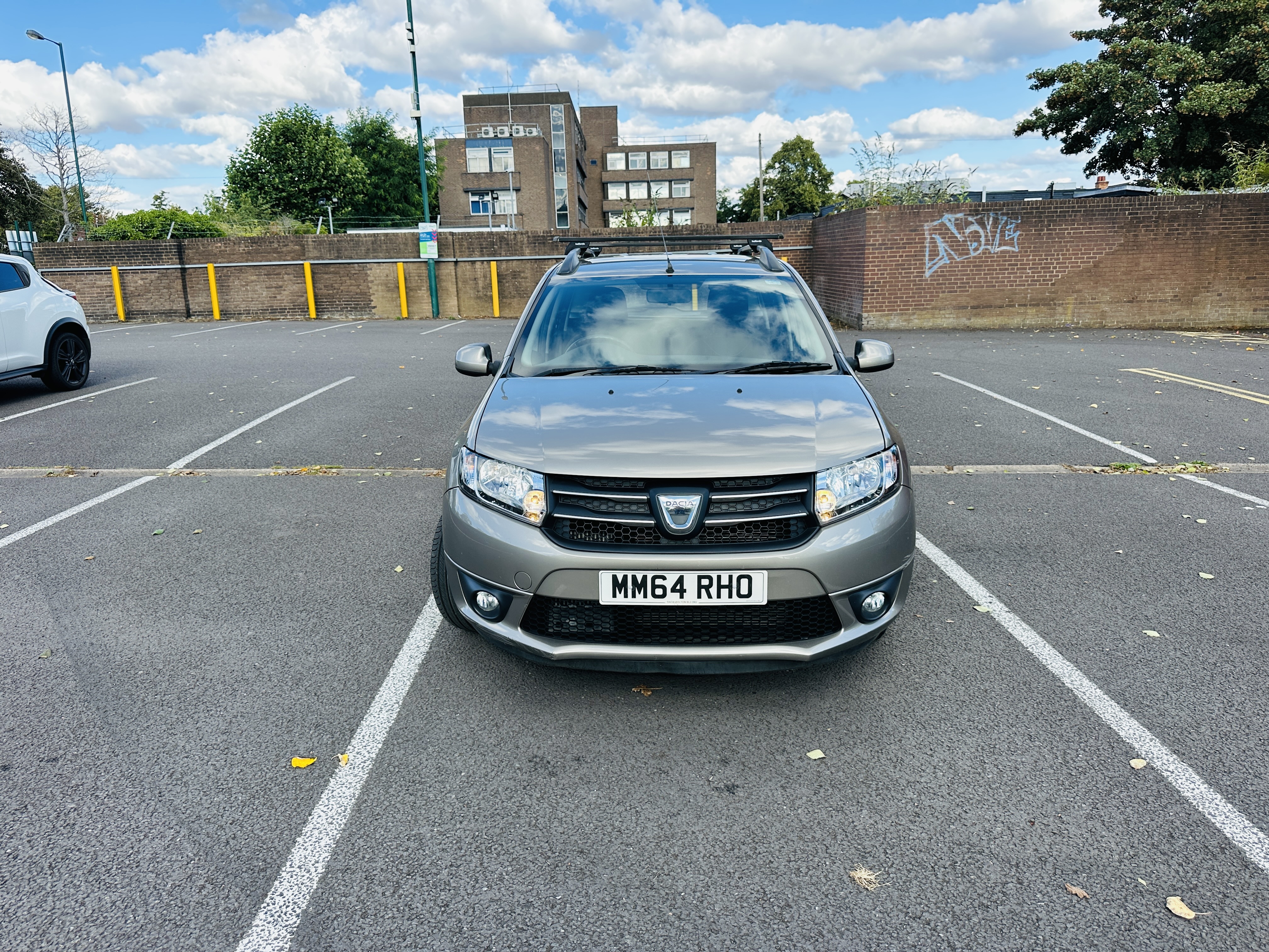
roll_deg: +0.6
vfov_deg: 56.8
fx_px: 880
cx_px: 634
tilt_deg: -10.3
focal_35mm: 24
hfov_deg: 71.6
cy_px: 476
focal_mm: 6.86
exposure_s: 1/1119
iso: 80
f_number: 1.78
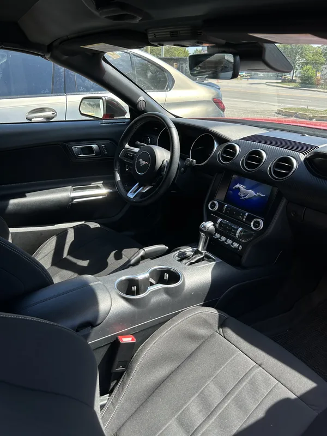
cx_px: 164
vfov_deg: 67.3
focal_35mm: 26
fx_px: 327
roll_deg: -2.2
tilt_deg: -24.6
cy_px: 218
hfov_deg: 53.1
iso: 50
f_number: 1.5
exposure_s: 1/466
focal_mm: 5.7
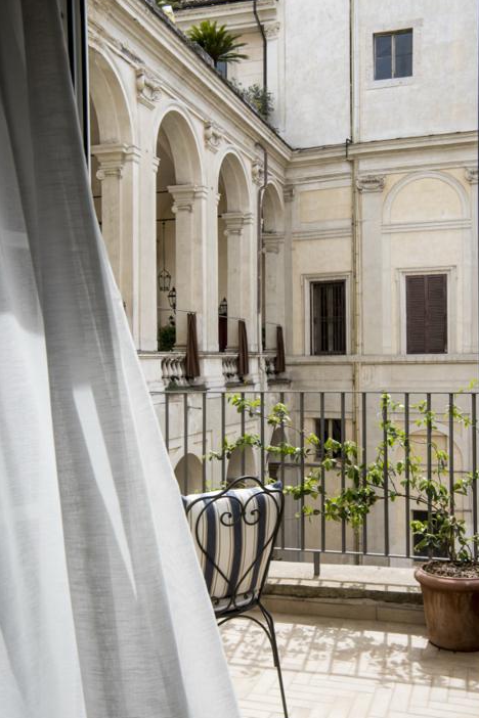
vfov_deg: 47.4
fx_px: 818
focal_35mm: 41
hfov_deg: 32.6
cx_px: 244
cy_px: 357
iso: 500
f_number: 14
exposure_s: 1/250
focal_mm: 40
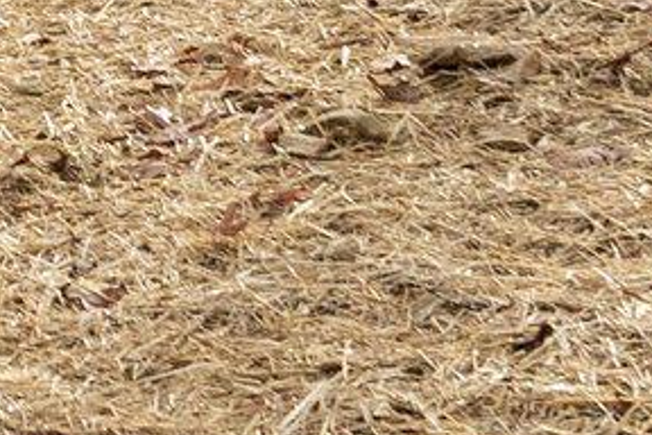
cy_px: -819
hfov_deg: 9.1
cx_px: -657
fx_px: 3857
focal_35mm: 213
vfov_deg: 6.0
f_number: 8
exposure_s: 1/1000
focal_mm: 20
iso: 640
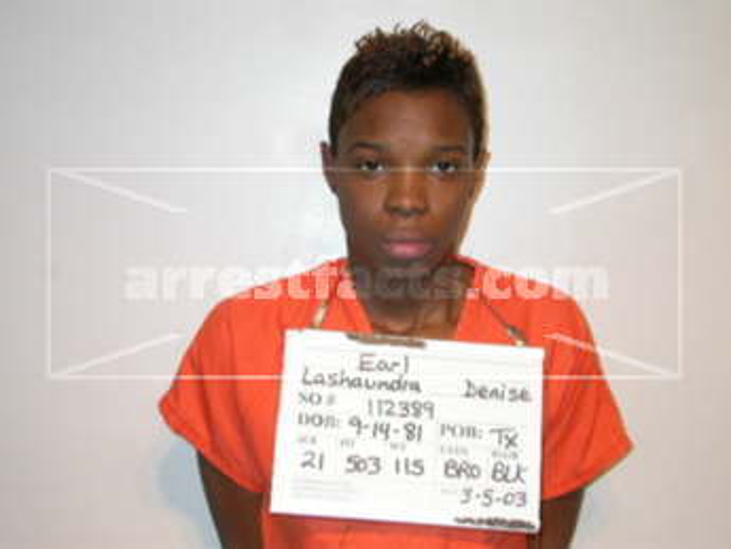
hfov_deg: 30.7
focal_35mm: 63
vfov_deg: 23.3
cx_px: 366
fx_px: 1331
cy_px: 274
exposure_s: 1/60.3
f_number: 3.1
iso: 100
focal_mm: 13.1
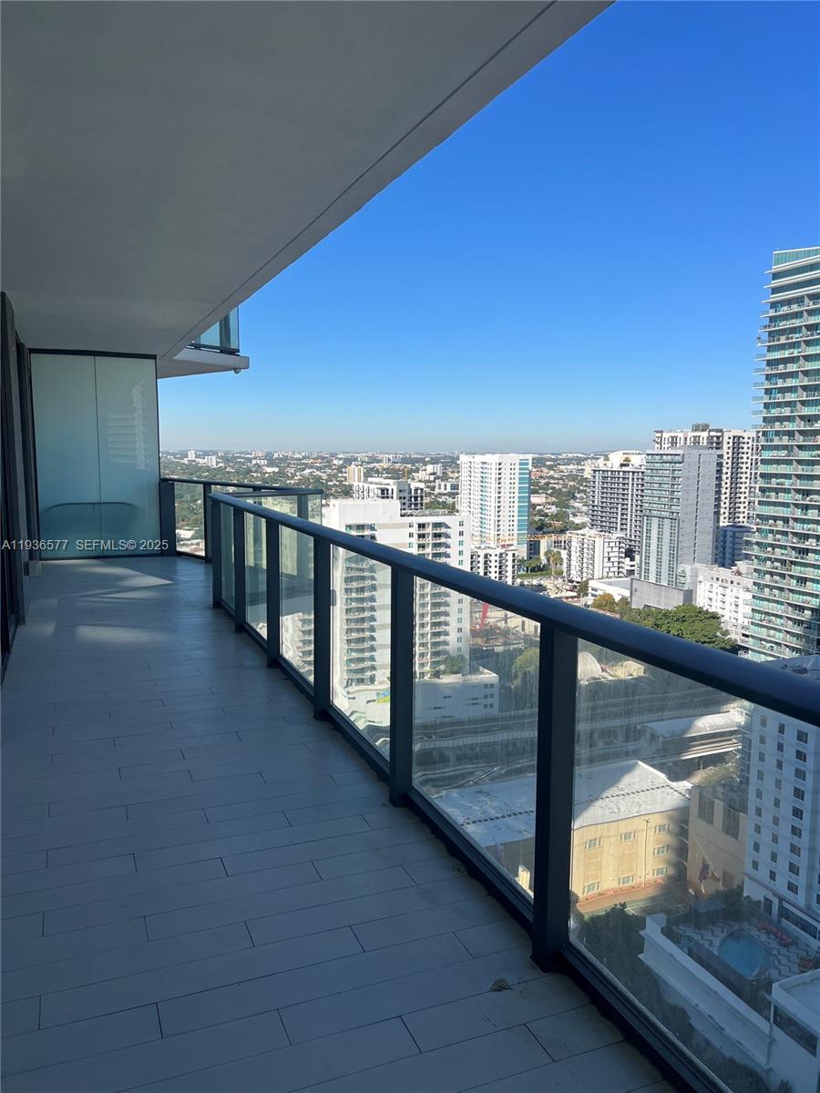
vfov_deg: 67.3
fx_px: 821
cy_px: 546
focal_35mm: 26
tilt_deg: -6.6
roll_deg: -0.1
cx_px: 410
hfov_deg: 53.1
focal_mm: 5.7
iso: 50
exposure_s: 1/4831
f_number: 1.5
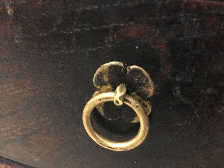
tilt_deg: -24.1
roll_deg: -7.2
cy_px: 84
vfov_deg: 48.2
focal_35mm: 29
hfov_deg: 61.7
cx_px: 112
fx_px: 188
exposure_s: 1/17
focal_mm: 4.15
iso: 640
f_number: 2.2
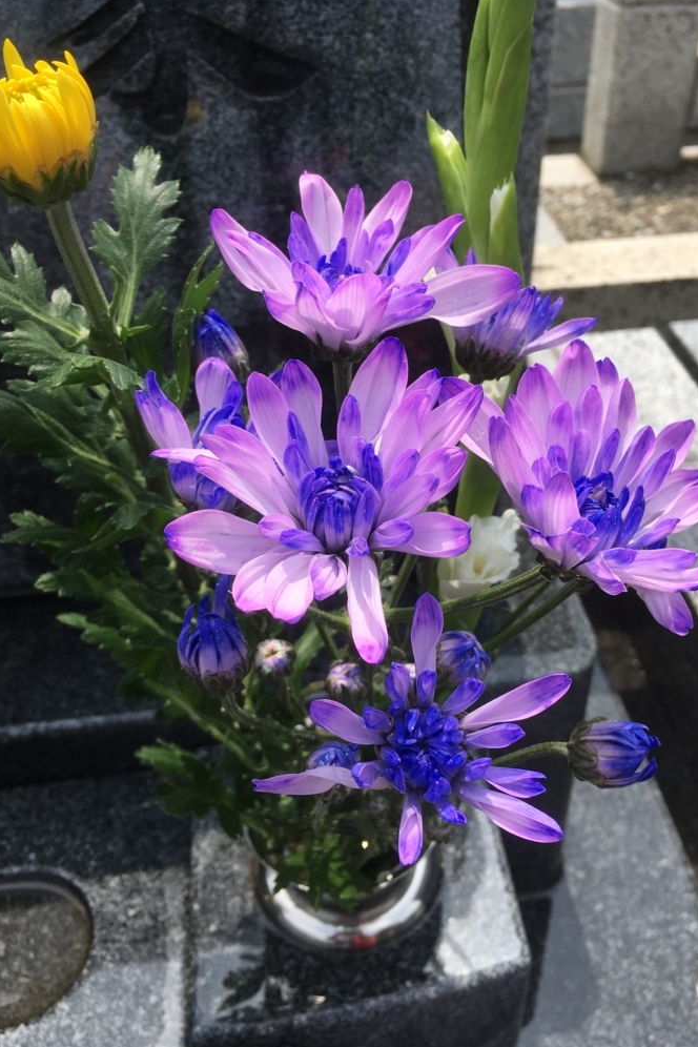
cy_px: 516
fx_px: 902
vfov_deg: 60.3
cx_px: 366
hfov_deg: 42.3
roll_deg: +1.5
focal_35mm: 31
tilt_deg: -38.1
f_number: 2.2
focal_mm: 4.15
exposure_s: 1/1374
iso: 25
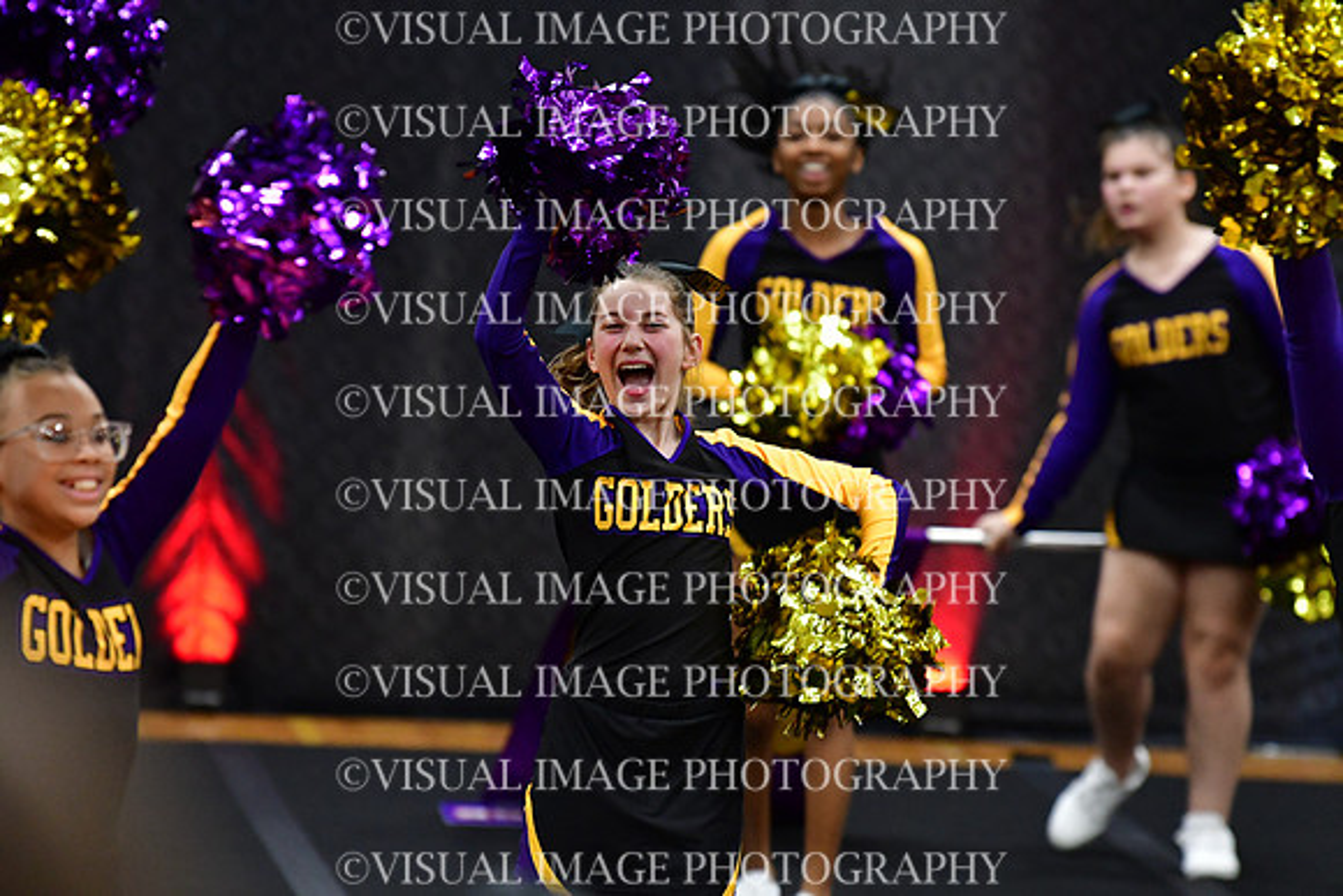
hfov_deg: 6.9
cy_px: 448
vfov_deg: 4.6
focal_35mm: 300
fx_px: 11194
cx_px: 672
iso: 4000
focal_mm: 200
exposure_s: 1/500
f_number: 3.5
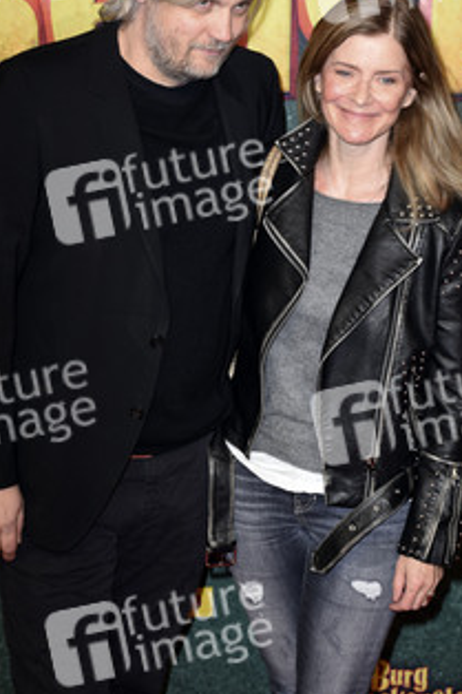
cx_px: 223
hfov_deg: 12.8
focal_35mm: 107
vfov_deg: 19.1
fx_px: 2062
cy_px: 303
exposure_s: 1/160
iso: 640
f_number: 6.3
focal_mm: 56
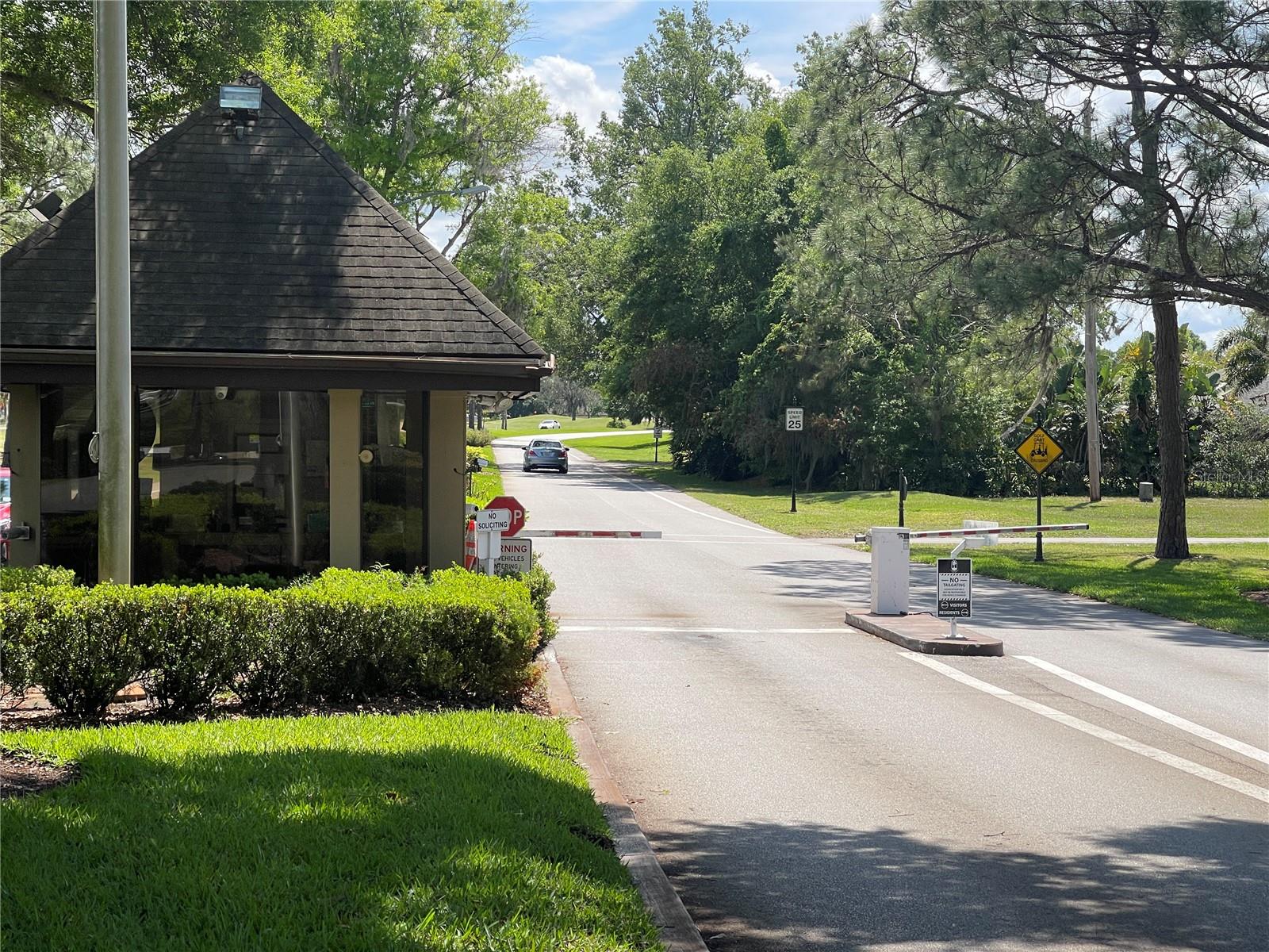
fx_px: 2346
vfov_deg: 22.9
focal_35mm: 64
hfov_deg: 30.3
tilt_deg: -2.3
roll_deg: -0.5
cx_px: 634
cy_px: 476
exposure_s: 1/861
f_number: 2.2
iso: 20
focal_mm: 7.5
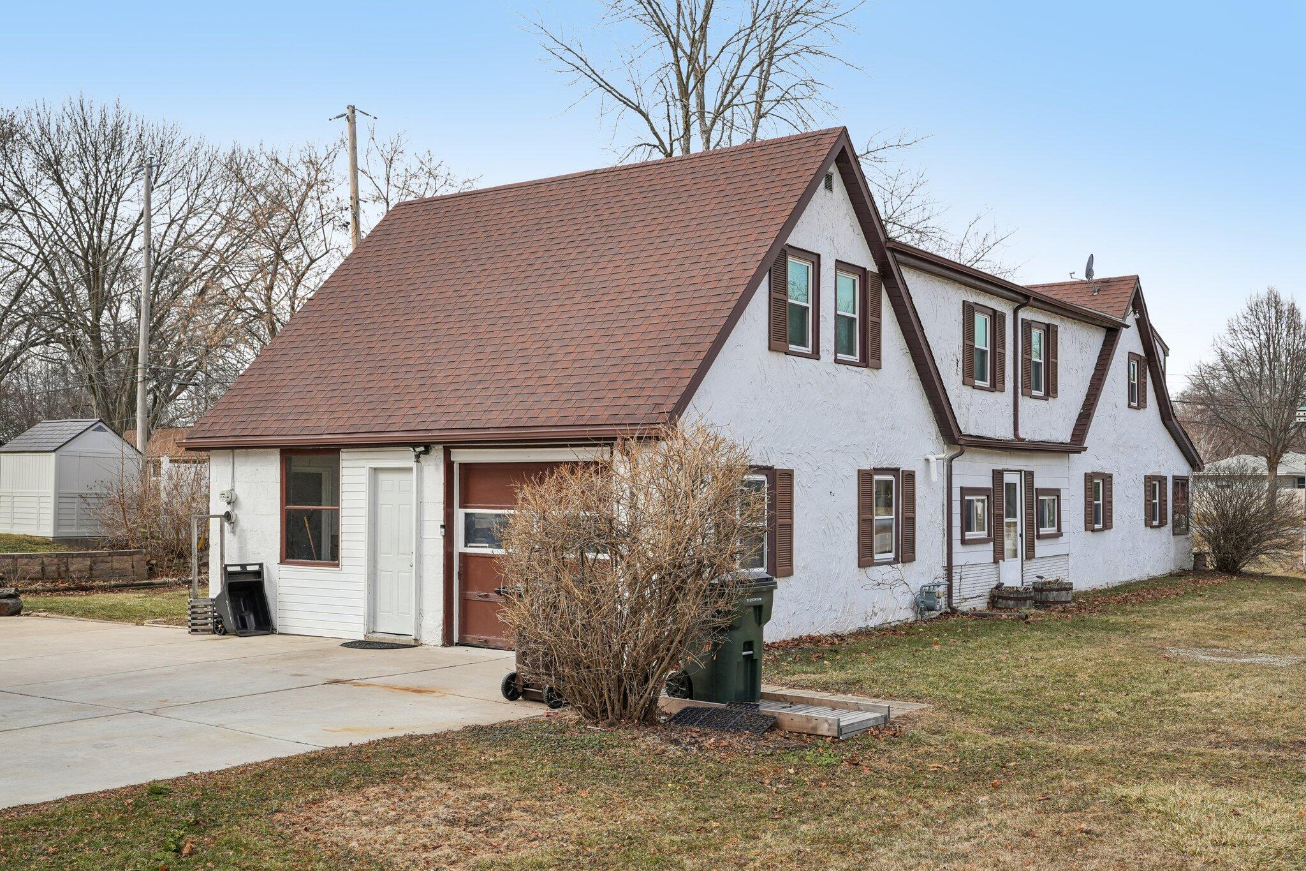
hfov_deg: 54.4
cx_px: 653
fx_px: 1270
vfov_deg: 37.8
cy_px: 436
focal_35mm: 35
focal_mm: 35
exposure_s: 1/160
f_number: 8
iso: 100
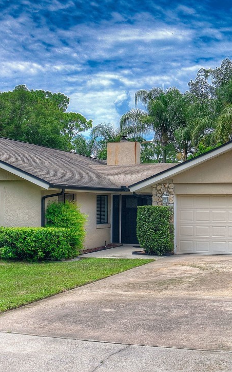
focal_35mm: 57
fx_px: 577
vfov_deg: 35.7
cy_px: 179
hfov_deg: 22.7
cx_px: 113
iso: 200
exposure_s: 1/400
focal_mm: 19
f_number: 8
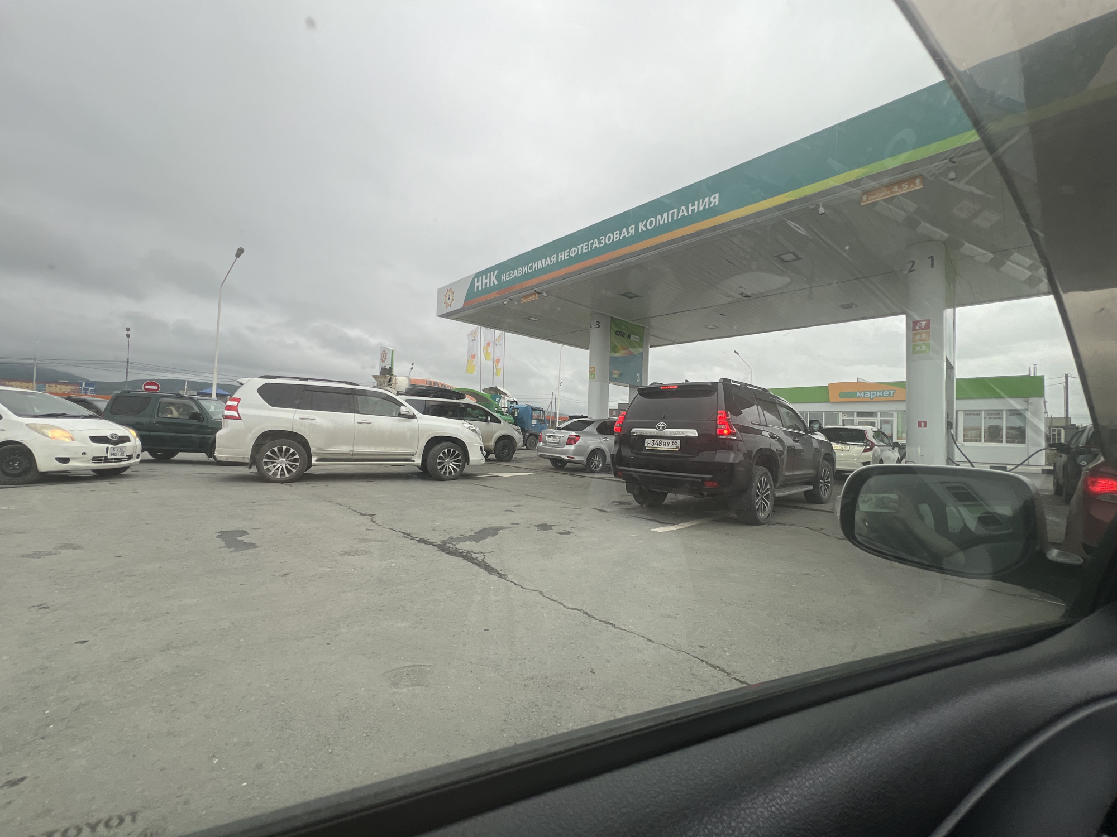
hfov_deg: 106.2
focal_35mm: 13
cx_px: 558
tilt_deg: +1.2
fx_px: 419
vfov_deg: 89.9
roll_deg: -1.7
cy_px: 418
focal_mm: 1.57
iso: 32
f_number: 1.8
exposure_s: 1/99
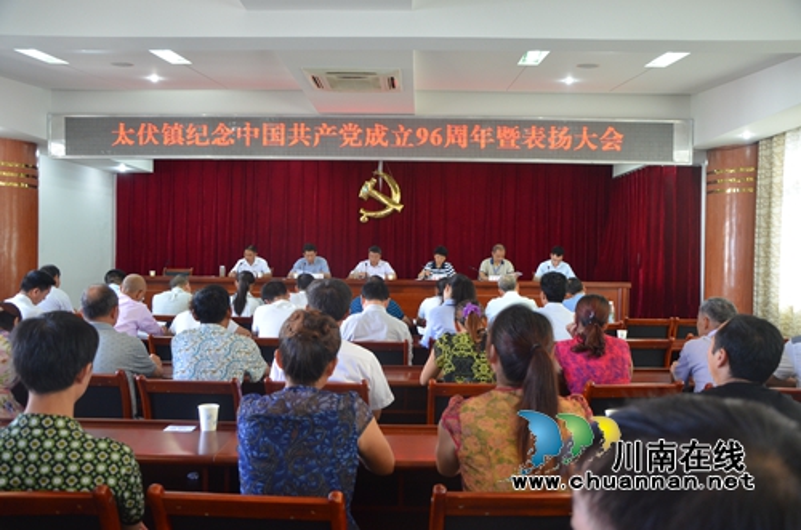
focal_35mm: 33
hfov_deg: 57.3
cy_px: 265
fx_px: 733
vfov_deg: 39.8
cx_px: 400
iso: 800
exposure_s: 1/60
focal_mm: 22
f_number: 4
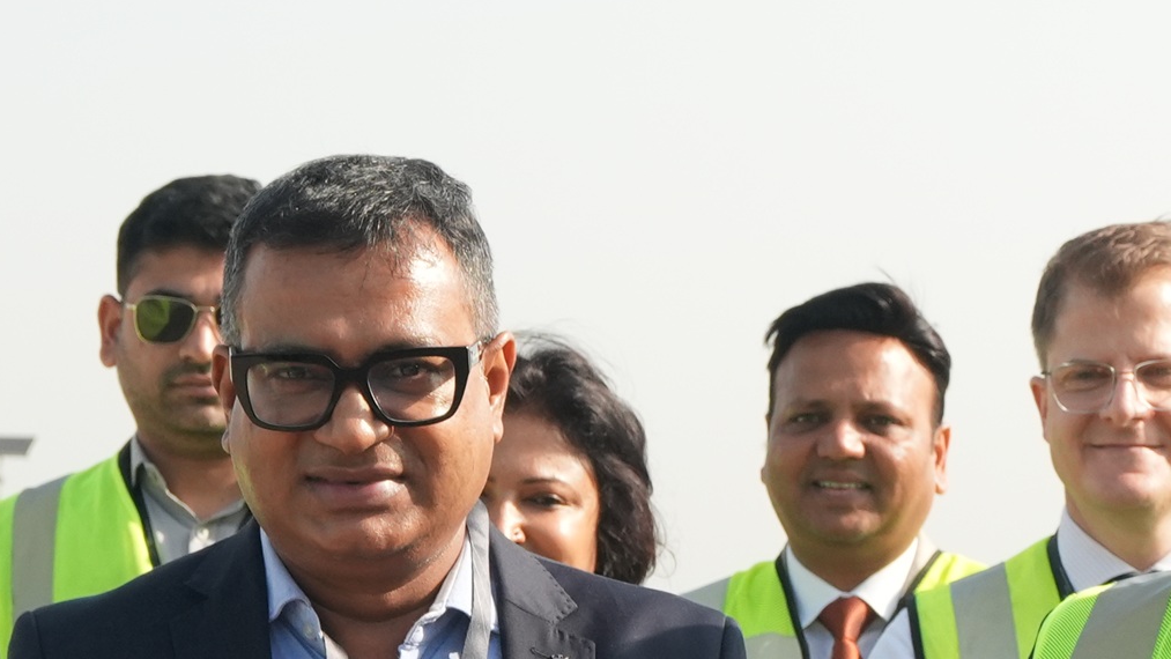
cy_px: 710
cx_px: 1193
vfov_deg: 7.1
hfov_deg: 12.4
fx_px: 5310
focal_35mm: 171
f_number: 5.6
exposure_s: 1/1250
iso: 500
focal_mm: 29
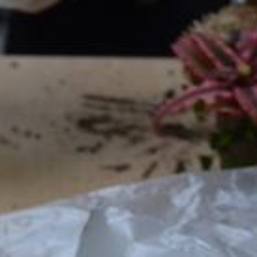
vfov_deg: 7.0
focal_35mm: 247
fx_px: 2075
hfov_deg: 6.8
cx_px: -321
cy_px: 401
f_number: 7.1
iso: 800
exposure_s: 1/125
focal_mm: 38
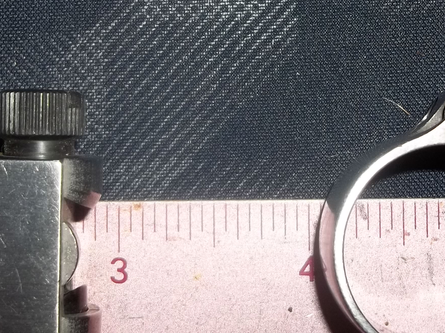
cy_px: 93
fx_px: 1003
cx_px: 201
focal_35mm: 78
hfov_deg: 25.0
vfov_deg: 18.8
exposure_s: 1/60
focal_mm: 5.7
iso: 64
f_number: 2.9
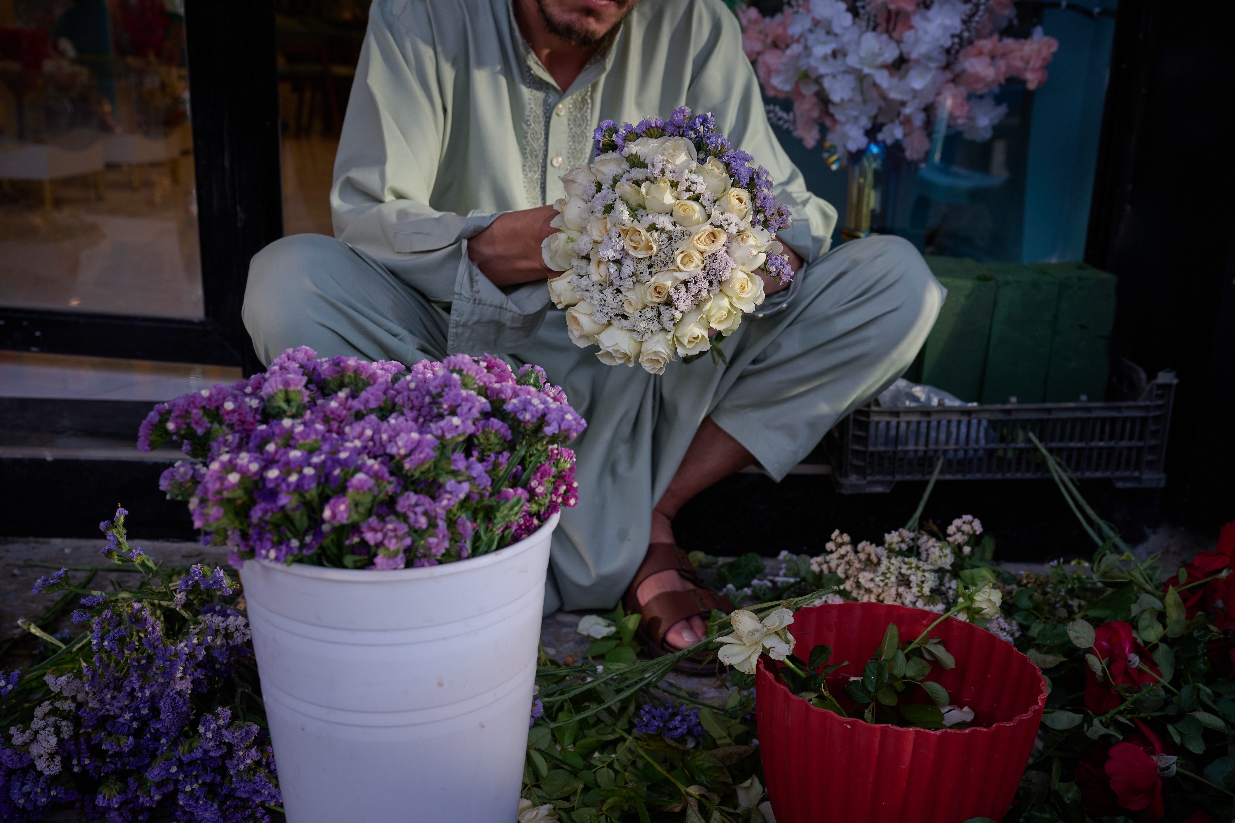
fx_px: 1183
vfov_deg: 38.4
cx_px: 618
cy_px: 412
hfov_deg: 55.1
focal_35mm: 34
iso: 200
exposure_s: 1/320
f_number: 5.6
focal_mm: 34.5
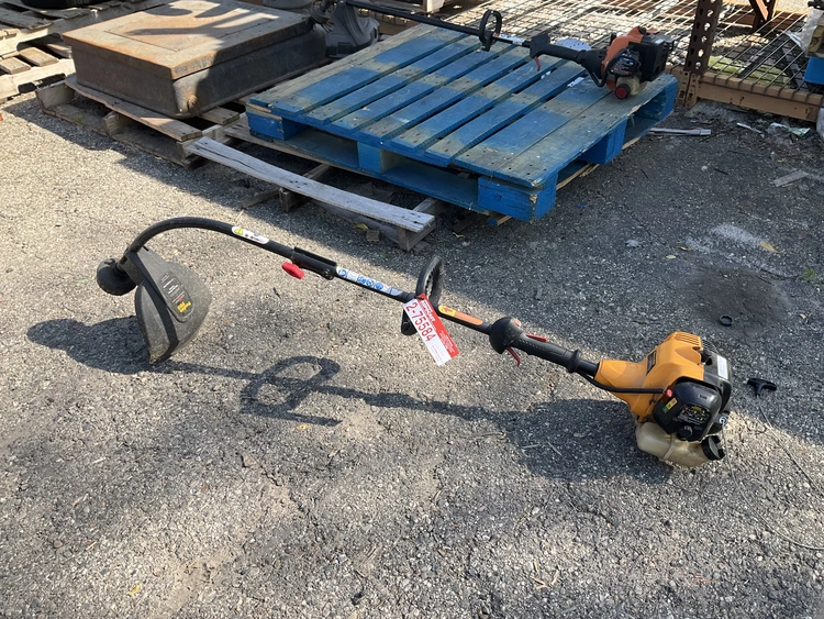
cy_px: 310
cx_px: 412
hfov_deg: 61.6
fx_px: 691
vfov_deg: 48.3
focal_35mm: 29
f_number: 1.8
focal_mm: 3
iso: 25
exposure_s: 1/545
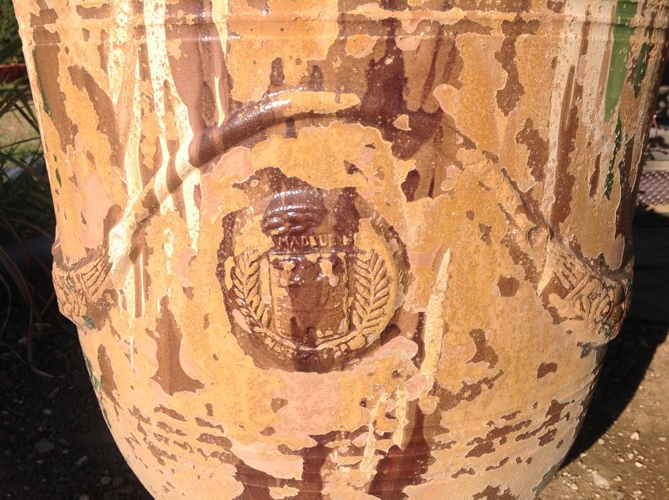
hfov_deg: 52.7
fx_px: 675
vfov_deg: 40.6
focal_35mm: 35
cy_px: 250
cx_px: 334
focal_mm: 4.28
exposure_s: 1/2747
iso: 50
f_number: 2.4
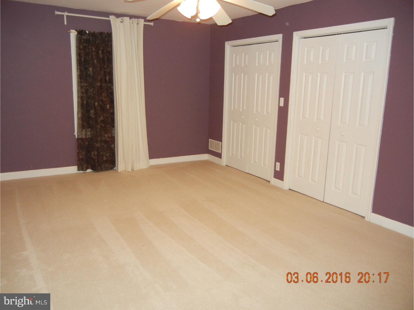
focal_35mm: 30
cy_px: 155
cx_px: 207
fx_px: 359
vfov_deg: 46.8
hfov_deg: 60.0
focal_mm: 5.4
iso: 463
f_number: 3.5
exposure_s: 1/30
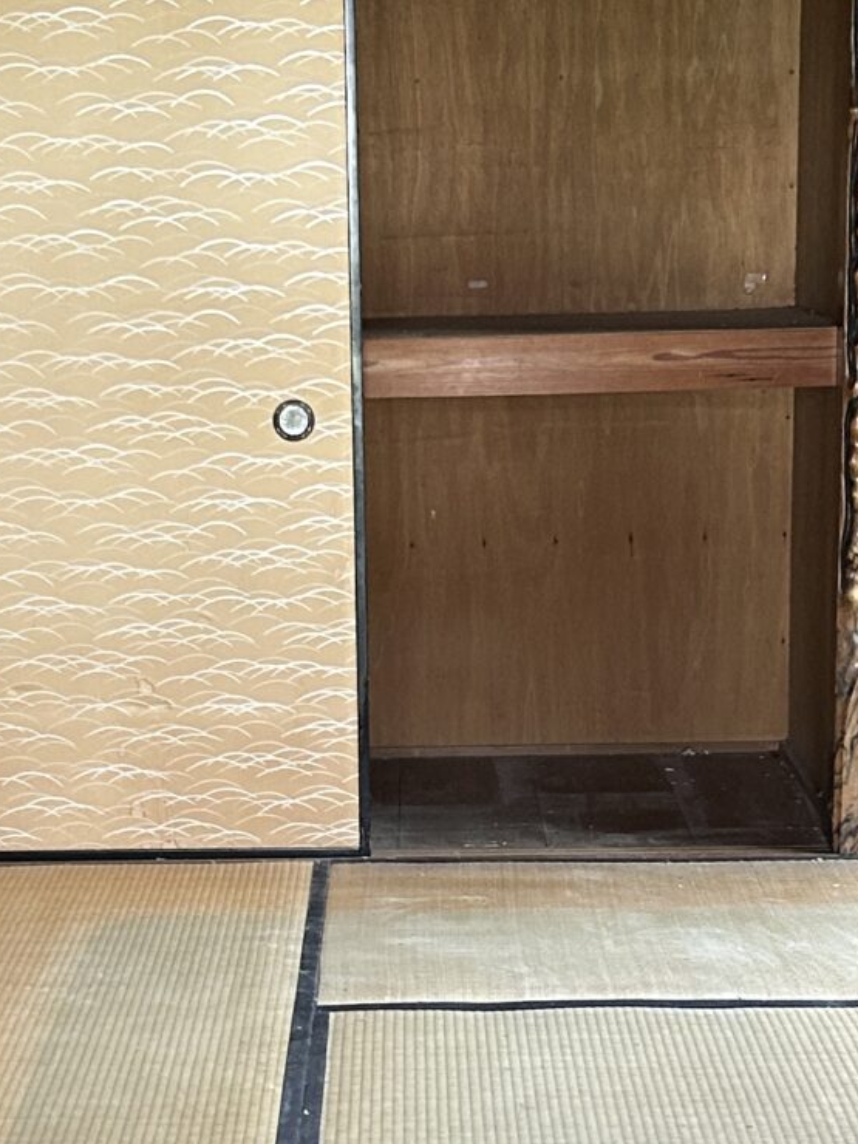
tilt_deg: -11.8
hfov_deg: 16.4
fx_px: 2974
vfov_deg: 21.7
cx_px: 325
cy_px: 792
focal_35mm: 90
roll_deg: +0.5
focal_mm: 5.7
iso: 250
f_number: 1.5
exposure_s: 1/60
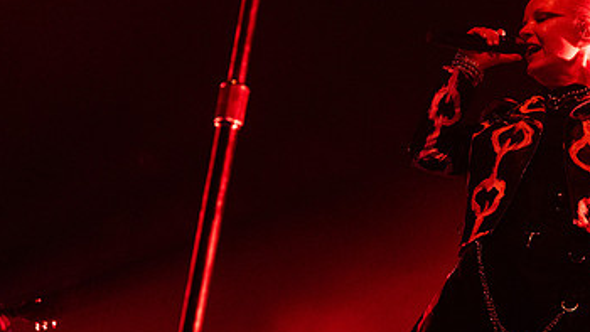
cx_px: 385
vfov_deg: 12.4
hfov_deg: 21.7
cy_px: 142
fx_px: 1533
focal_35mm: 98
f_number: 3.2
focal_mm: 50
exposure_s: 1/200
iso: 2500
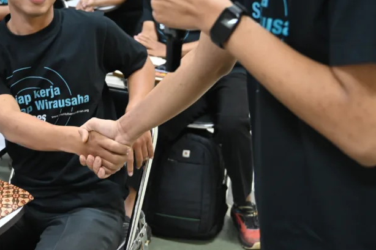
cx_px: 135
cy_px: 42
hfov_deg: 33.2
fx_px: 626
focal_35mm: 60
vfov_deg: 22.2
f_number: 4
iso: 3200
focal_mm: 36
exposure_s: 1/80
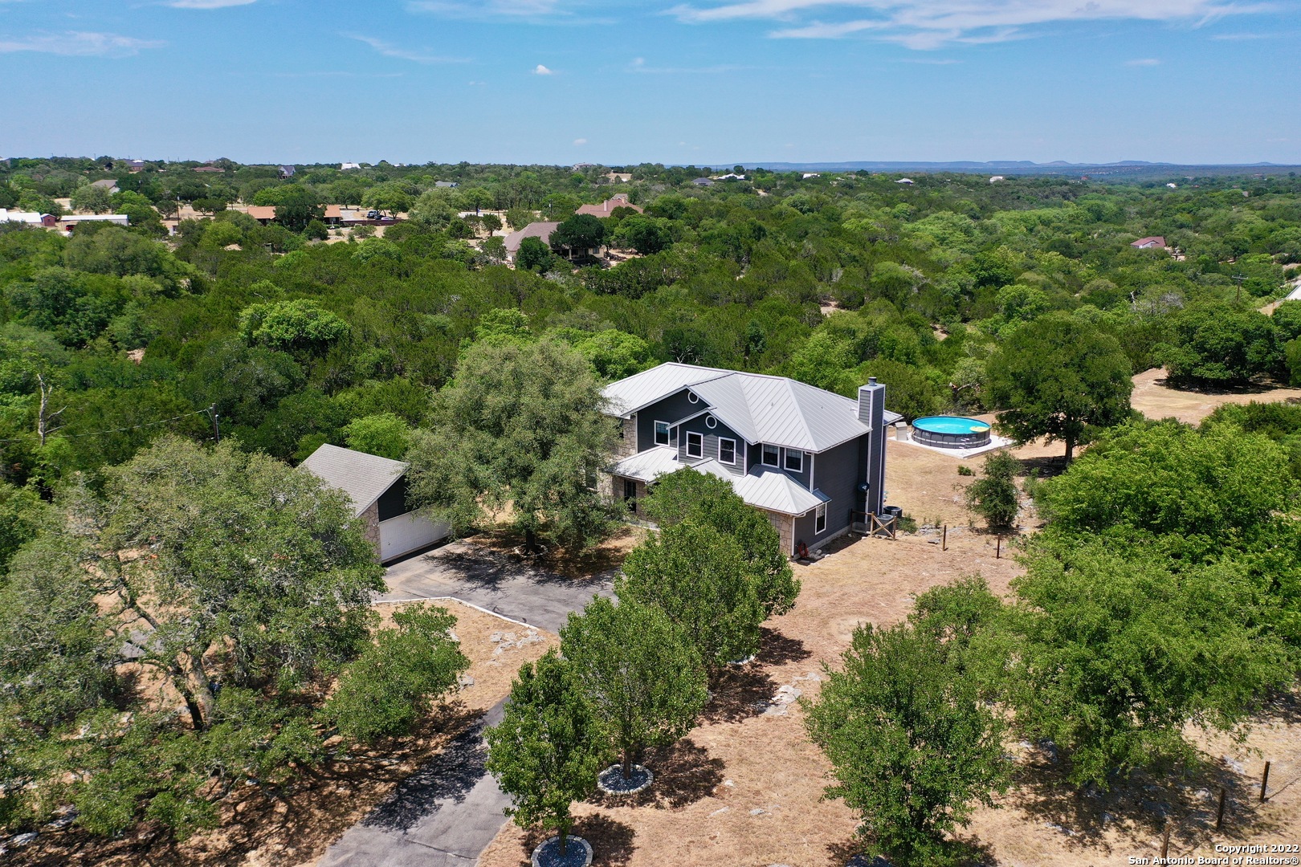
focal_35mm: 28
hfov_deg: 65.5
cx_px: 650
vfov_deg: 46.4
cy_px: 434
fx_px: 1012
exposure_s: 1/2000
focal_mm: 10.26
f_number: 3.2
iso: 100
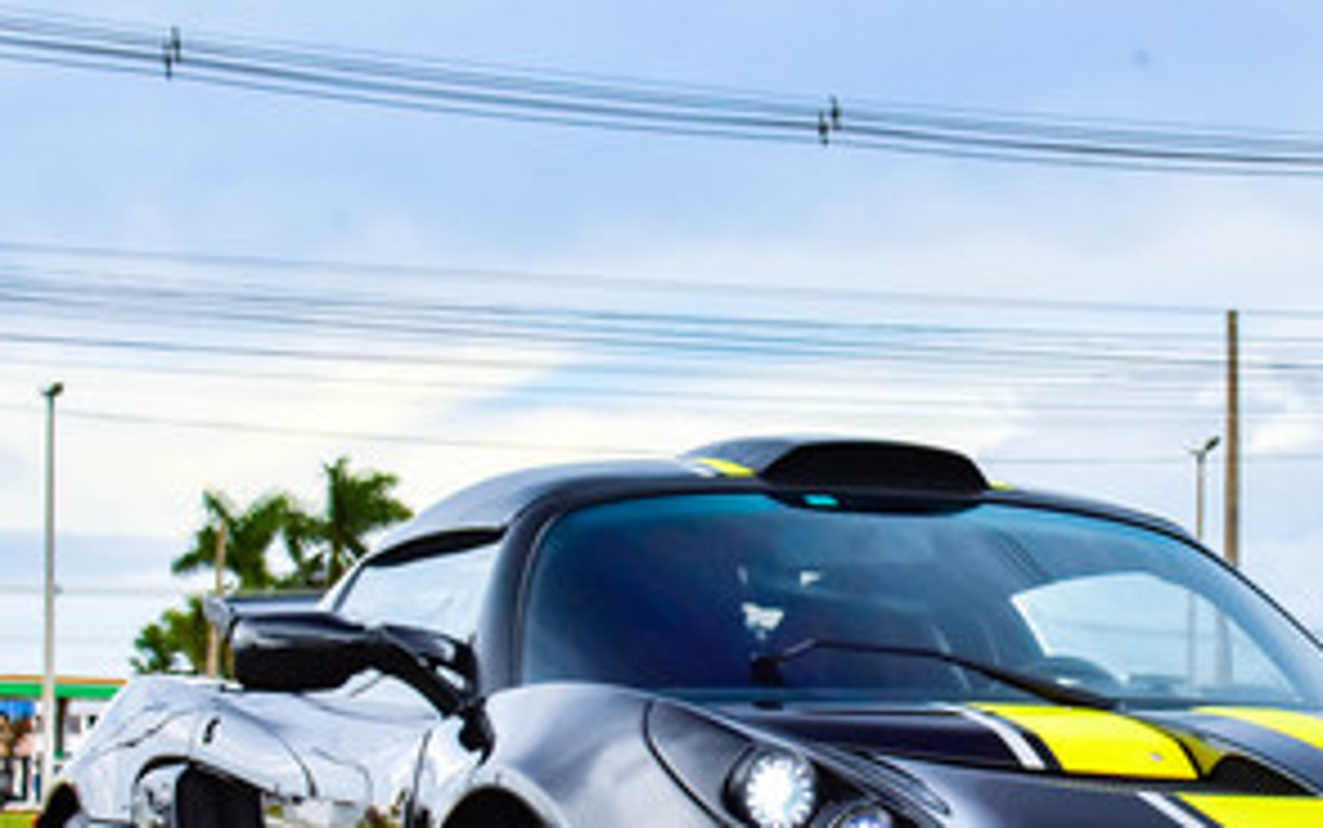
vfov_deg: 14.3
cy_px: 691
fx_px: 3277
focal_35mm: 91
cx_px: 972
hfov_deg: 22.6
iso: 800
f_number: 9
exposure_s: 1/320
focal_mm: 35
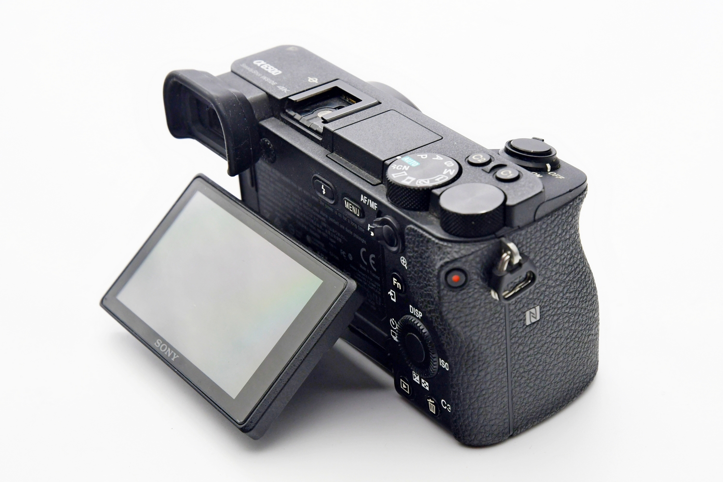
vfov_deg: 14.1
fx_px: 1948
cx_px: 362
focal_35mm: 97
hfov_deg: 21.0
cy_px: 241
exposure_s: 1/200
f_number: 9
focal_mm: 65
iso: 1250
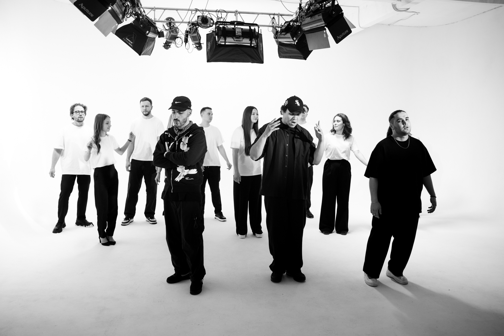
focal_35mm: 29
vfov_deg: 44.4
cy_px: 178
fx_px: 411
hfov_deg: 63.0
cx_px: 256
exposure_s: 1/160
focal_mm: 27.7
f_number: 2.8
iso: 250
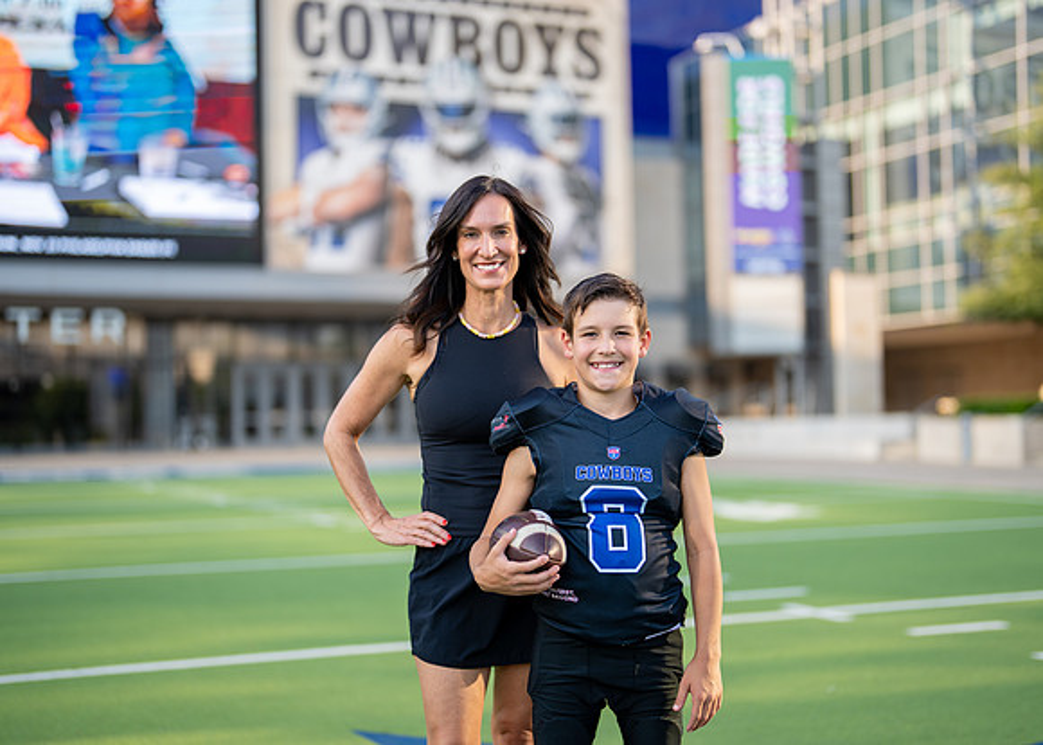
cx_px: 526
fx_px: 1635
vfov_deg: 25.6
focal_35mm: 55
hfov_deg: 35.4
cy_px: 372
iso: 100
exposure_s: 1/2000
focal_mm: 50
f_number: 1.2
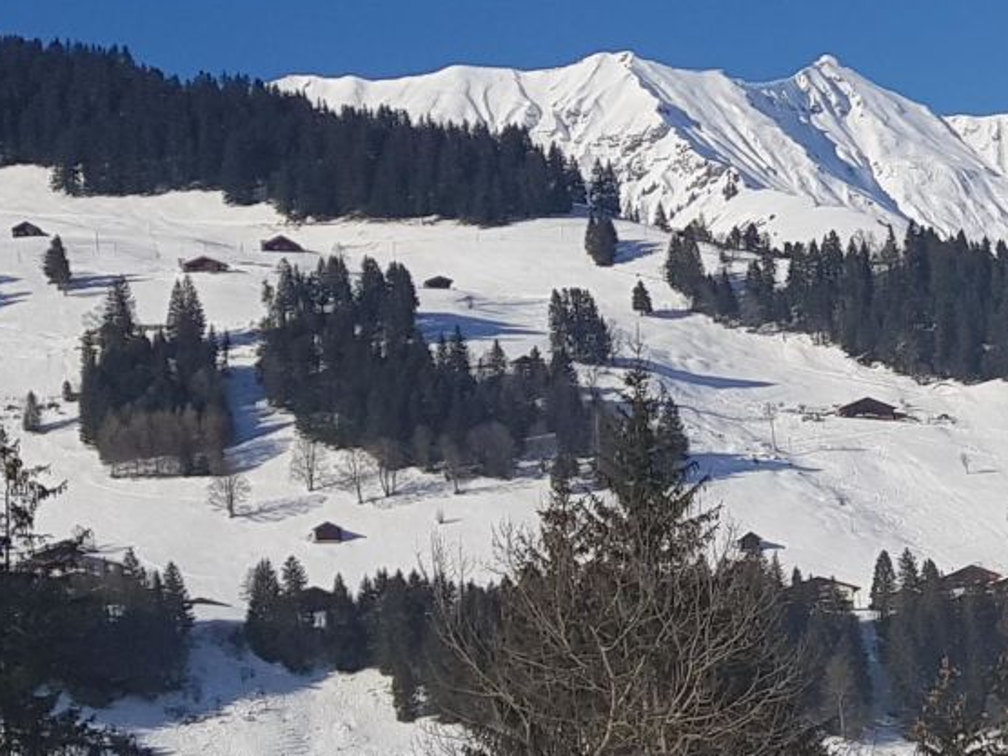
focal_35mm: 96
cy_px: 765
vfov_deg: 15.1
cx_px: 1602
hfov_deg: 17.8
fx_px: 2795
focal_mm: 4.2
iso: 40
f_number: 1.7
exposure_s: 1/4272
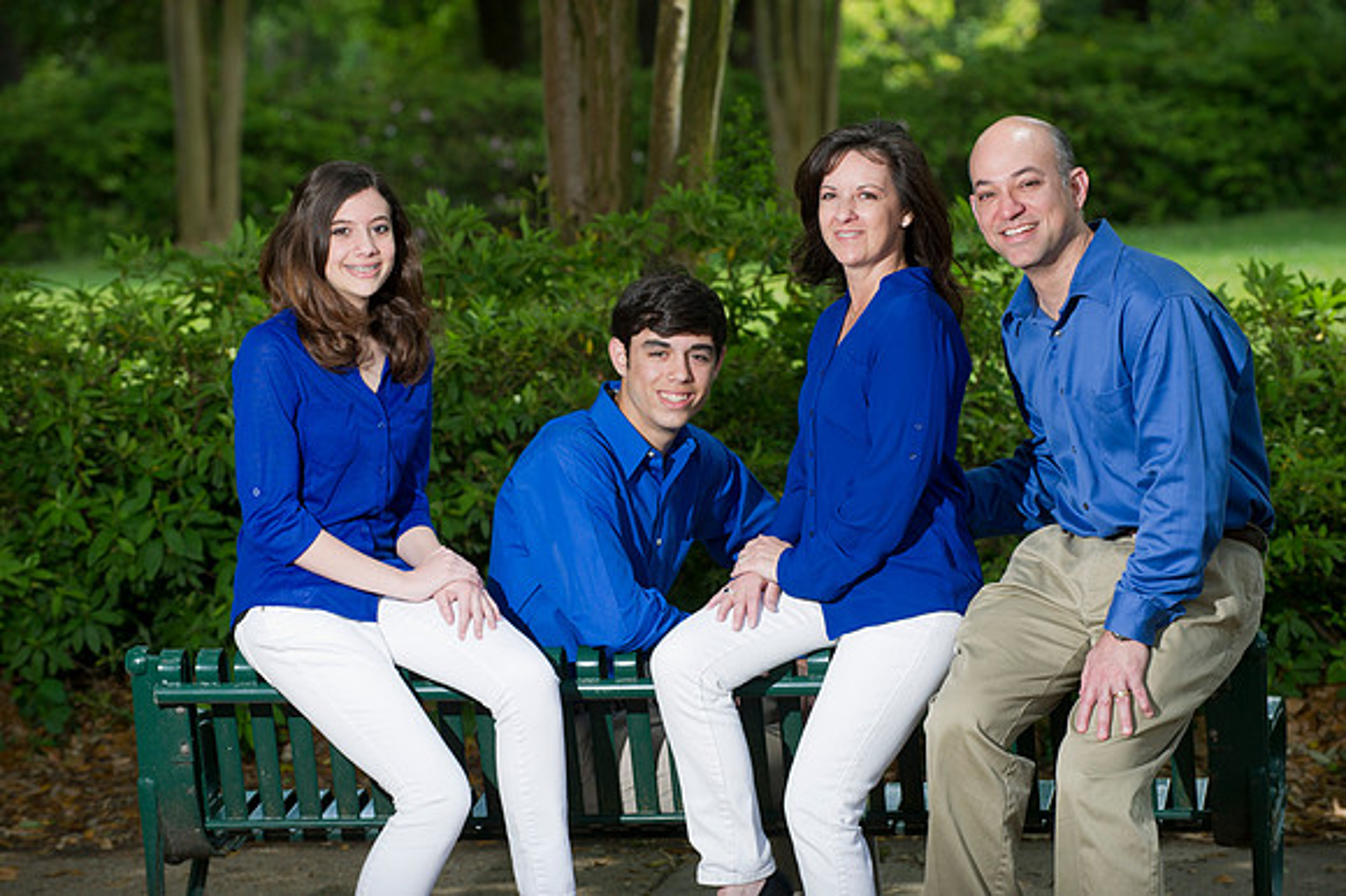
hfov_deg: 14.7
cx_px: 673
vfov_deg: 9.8
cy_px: 448
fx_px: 5231
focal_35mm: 140
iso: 320
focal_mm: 140
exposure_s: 1/250
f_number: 5
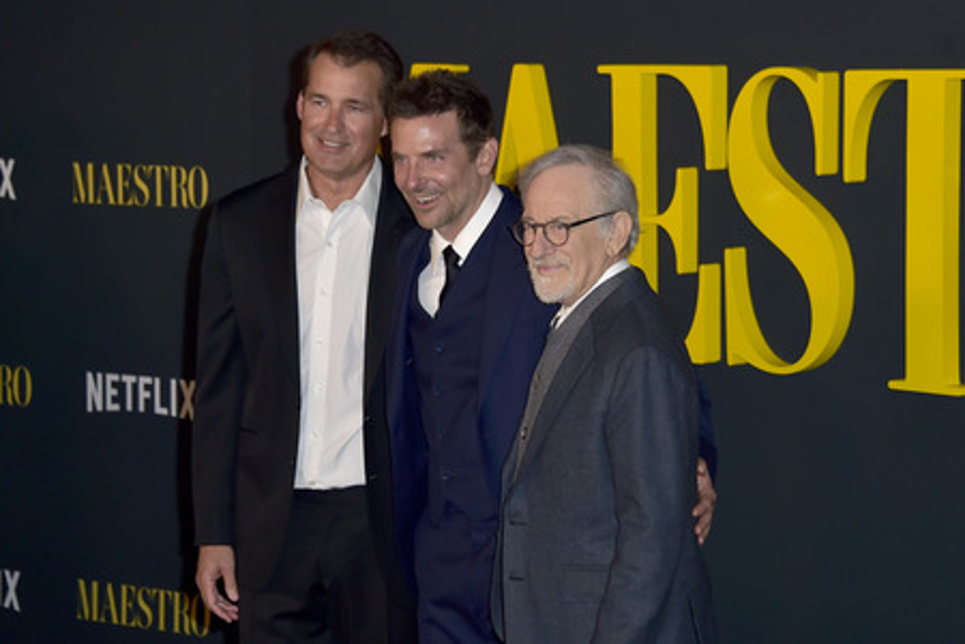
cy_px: 322
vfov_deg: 13.7
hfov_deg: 20.4
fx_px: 2680
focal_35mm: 100
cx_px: 482
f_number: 6.3
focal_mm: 100
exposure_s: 1/250
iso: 320
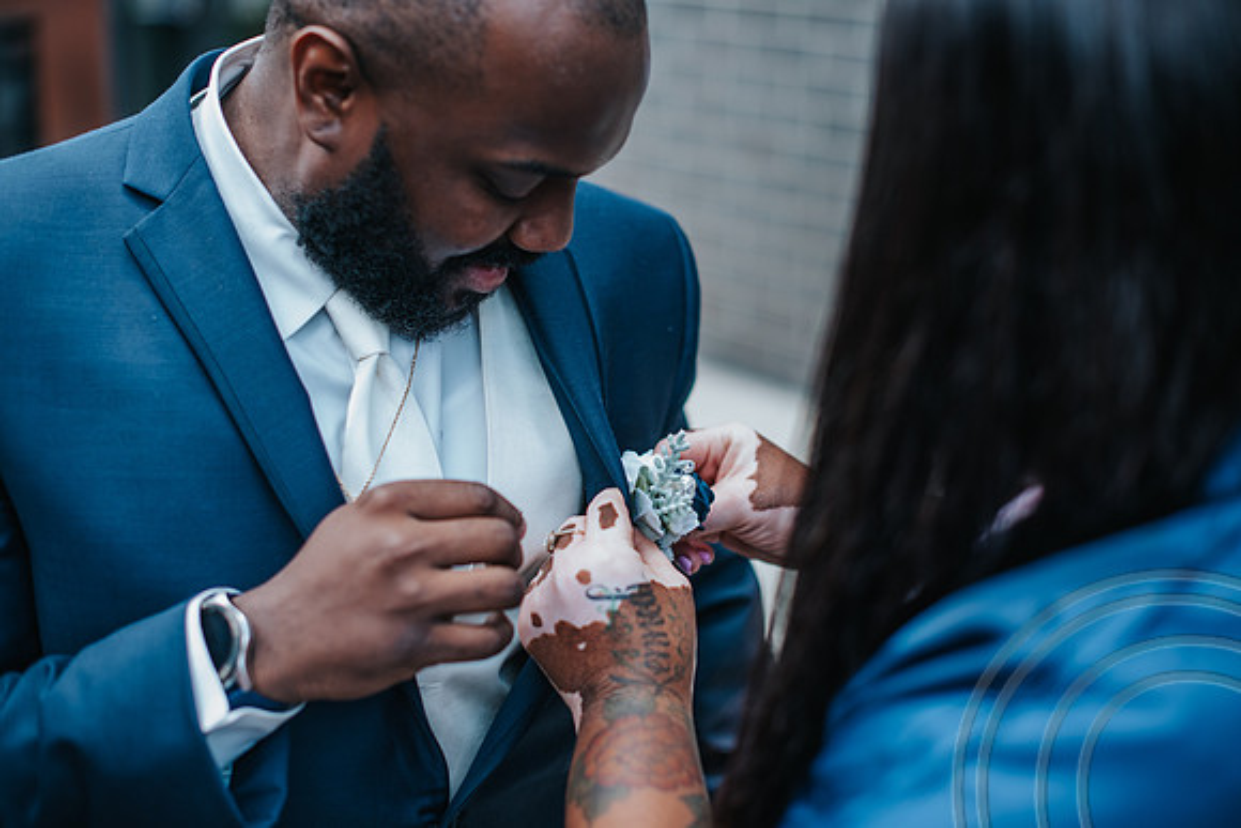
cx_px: 620
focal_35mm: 50
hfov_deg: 39.6
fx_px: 1724
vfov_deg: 27.0
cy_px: 414
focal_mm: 50
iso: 320
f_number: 2.2
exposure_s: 1/640
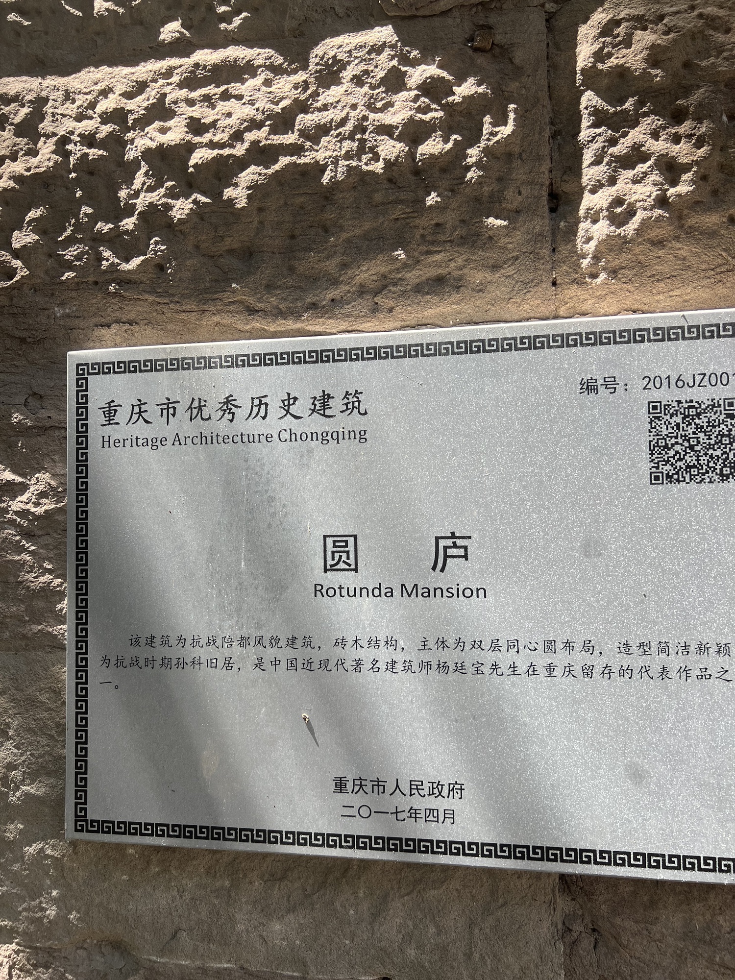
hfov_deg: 53.1
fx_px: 736
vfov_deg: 67.3
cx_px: 368
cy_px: 490
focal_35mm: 26
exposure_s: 1/555
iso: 50
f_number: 1.5
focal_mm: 5.7
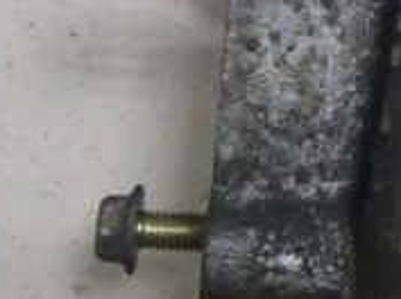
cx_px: 628
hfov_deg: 13.7
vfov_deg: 10.9
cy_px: -1
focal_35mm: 134
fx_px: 1549
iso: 1600
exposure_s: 1/20
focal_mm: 6.64
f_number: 4.7
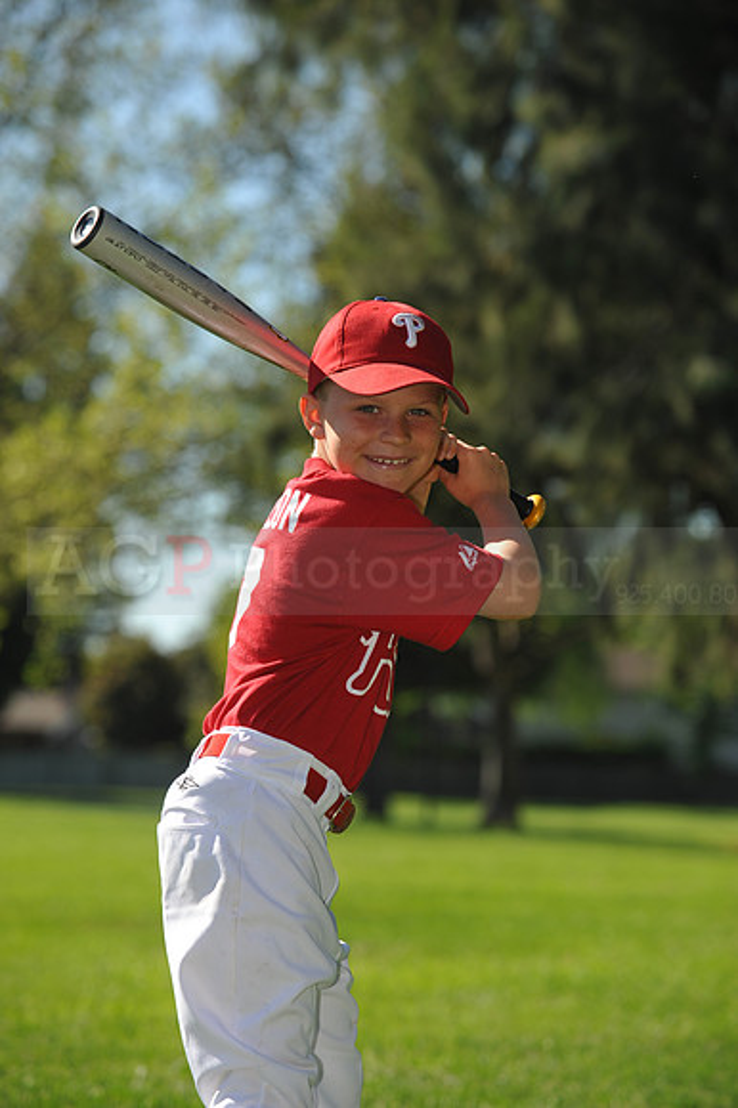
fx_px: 4156
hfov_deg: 10.1
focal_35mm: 135
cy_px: 554
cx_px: 369
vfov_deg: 15.2
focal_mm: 135
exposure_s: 1/800
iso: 200
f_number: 5.6
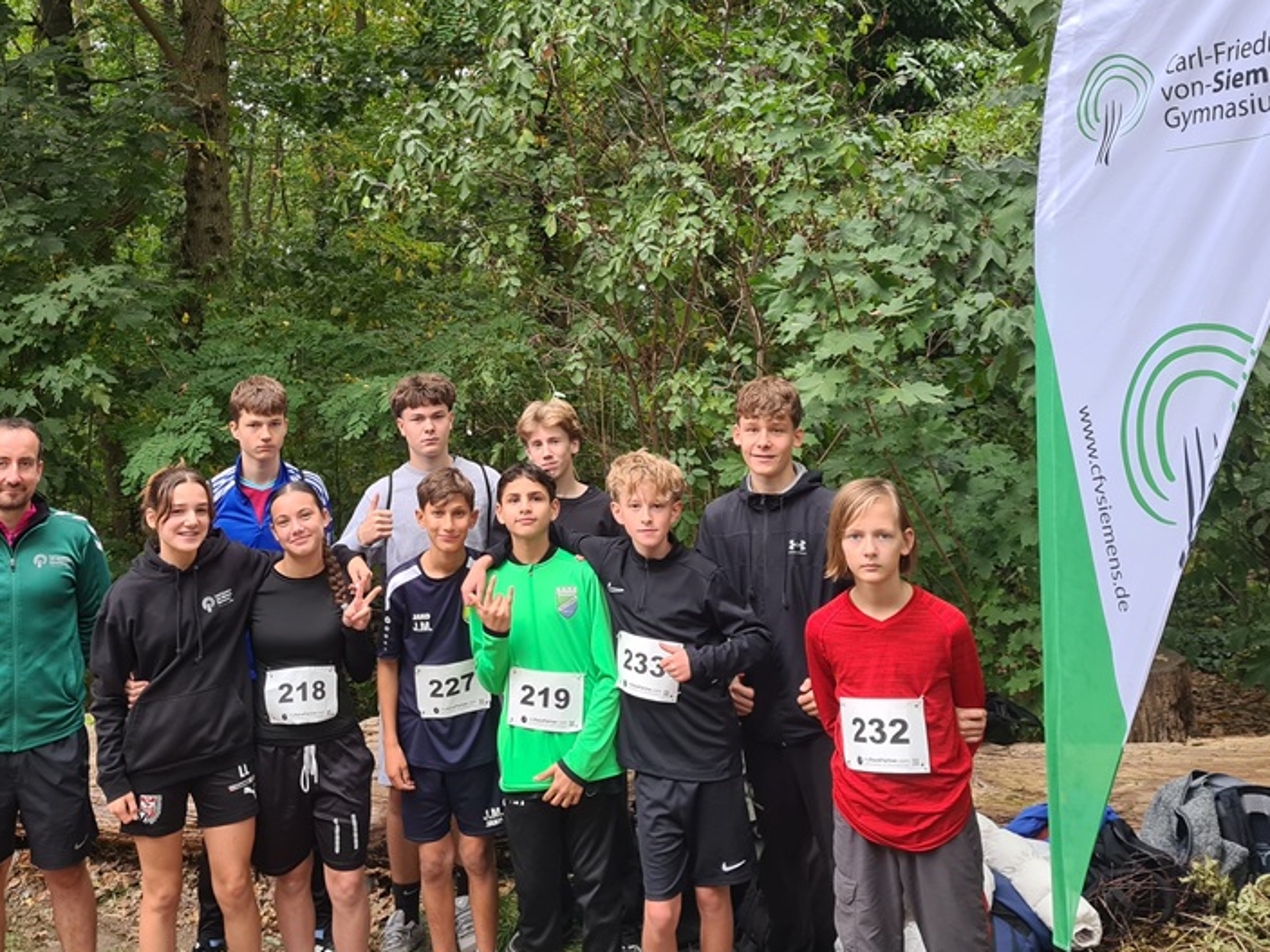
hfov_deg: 49.8
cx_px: 504
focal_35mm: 37
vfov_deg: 38.2
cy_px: 309
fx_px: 1357
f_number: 1.8
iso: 100
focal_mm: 5.4
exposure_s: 1/100
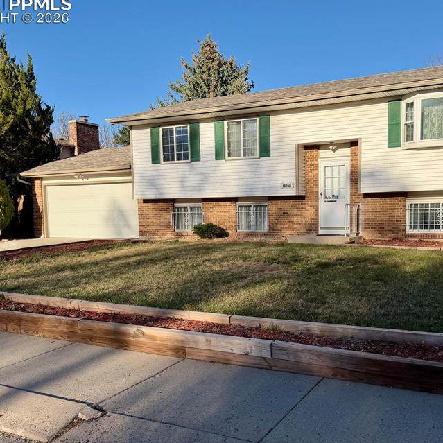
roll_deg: +0.5
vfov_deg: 48.3
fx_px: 492
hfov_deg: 47.8
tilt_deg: -5.6
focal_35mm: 34
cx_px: 288
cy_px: 251
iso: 100
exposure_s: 1/4405
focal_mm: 6.76
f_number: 1.78
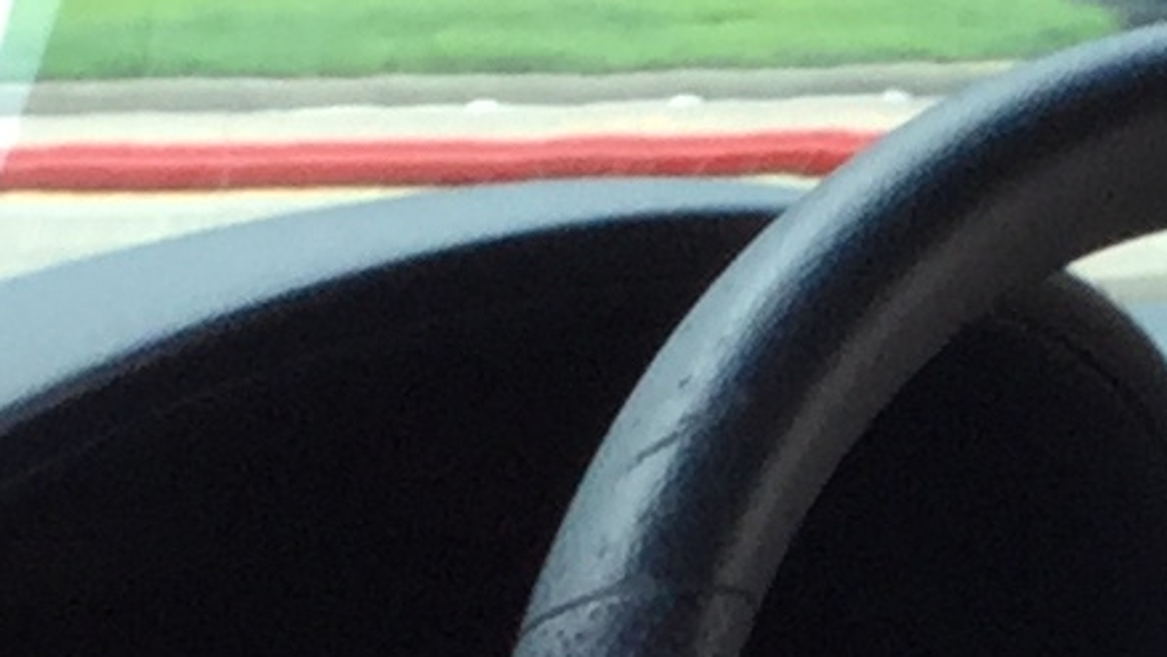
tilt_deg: -12.9
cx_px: 1356
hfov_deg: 8.5
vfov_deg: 4.8
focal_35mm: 251
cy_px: 1396
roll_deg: -1.9
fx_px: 7767
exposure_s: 1/120
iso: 40
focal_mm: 3.3
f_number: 2.4
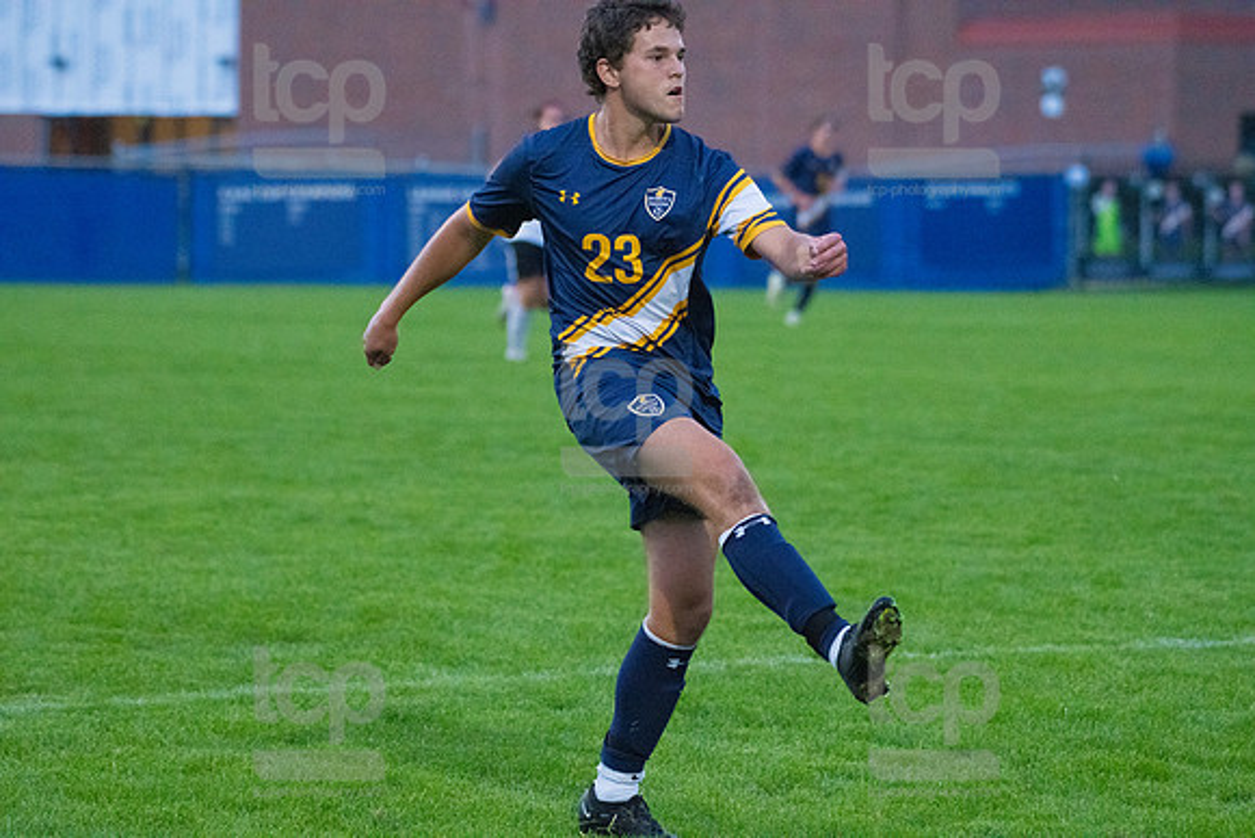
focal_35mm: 200
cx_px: 628
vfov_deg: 6.9
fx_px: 6974
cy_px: 419
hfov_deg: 10.3
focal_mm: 200
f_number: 5.6
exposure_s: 1/2000
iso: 6400
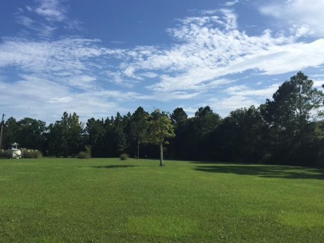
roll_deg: -0.6
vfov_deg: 42.9
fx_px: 309
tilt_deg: +7.8
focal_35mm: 33
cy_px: 109
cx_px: 150
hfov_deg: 55.3
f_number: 2.2
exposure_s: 1/3300
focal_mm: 4.15
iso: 32
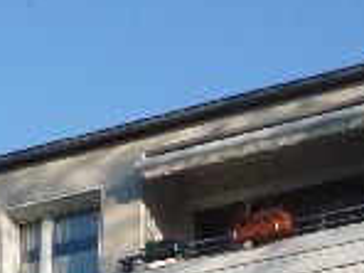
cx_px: 145
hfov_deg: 12.2
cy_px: 568
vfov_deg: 8.6
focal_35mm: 162
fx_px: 1703
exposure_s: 1/400
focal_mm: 5.2
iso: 100
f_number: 4.5
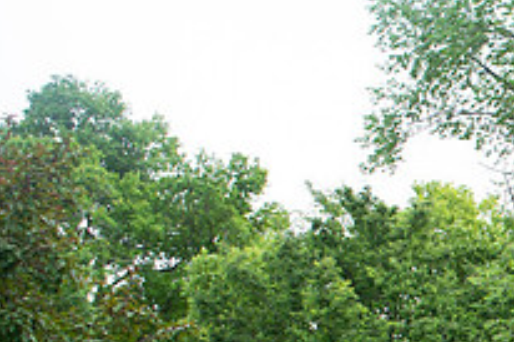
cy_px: 404
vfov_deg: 14.3
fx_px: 1327
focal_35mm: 93
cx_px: 811
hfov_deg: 18.8
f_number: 4
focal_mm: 24
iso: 400
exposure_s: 1/400
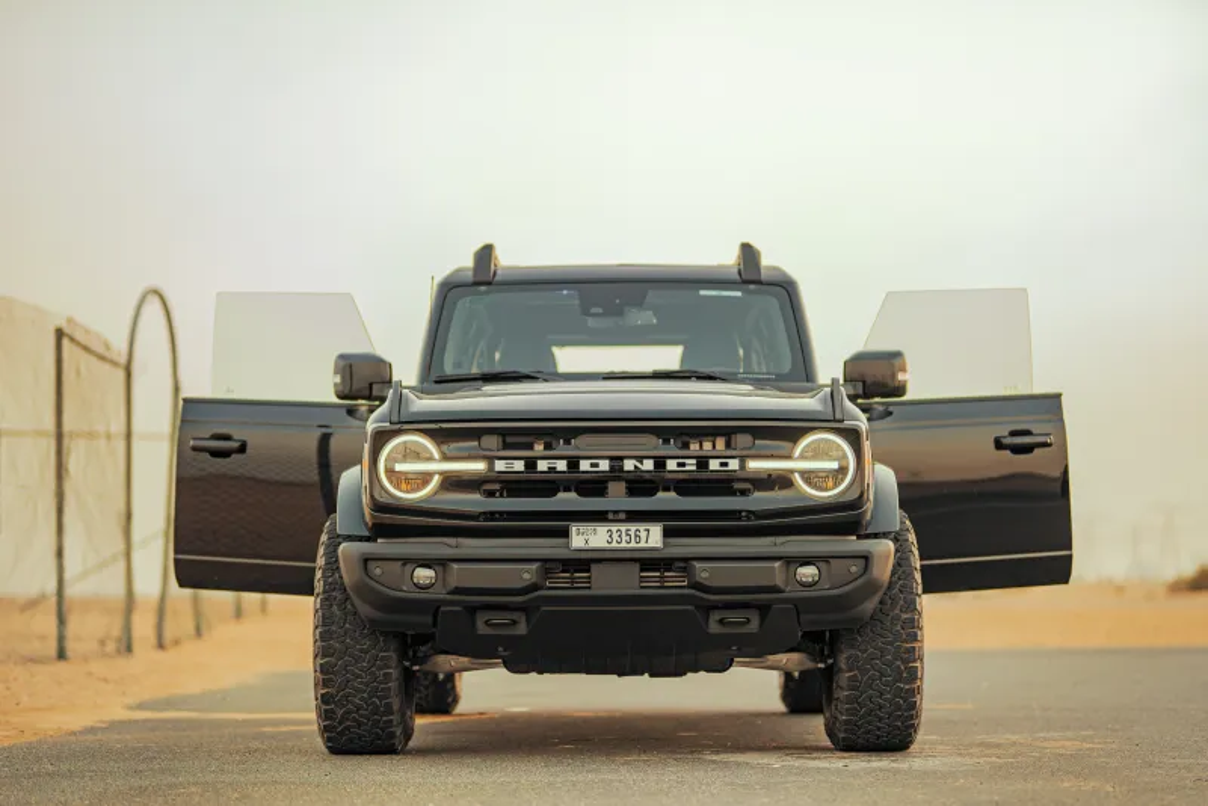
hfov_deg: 23.9
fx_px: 2853
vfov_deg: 16.1
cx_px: 604
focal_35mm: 85
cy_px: 403
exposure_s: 1/320
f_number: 1.4
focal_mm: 85
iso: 320
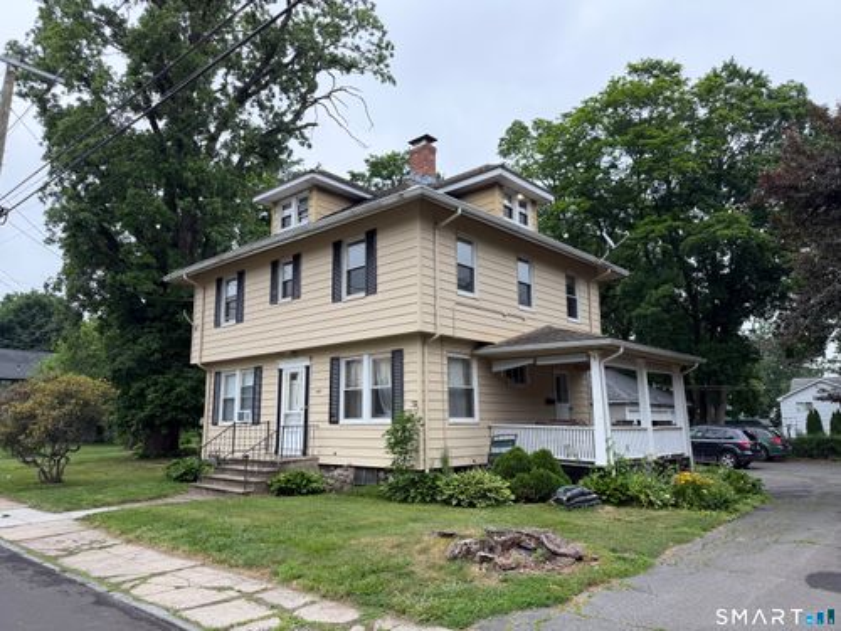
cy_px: 316
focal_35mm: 24
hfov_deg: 71.6
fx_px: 583
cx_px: 420
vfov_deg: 56.8
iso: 100
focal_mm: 6.76
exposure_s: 1/575
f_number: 1.78
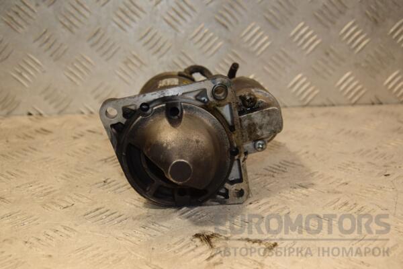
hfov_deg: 37.9
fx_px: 588
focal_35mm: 52
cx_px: 202
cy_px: 134
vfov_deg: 25.8
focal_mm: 35
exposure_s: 1/200
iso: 800
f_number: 6.3
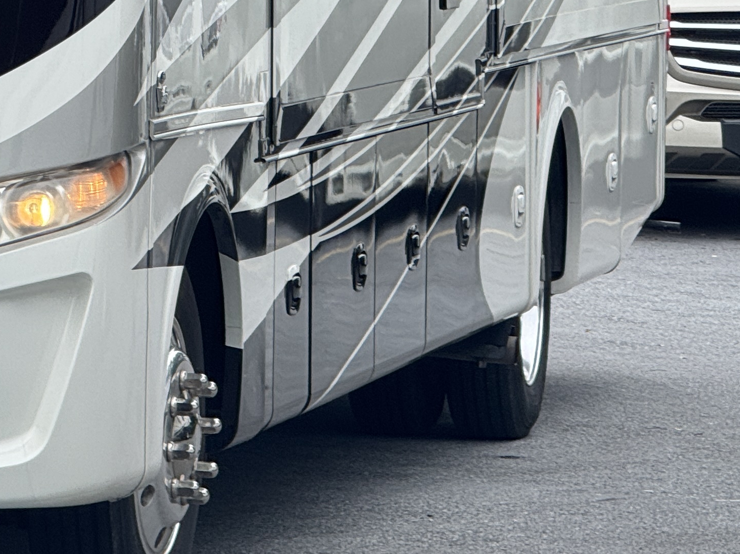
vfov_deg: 4.4
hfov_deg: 5.9
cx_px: -121
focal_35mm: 334
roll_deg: -1.2
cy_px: -132
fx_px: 7138
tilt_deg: -1.8
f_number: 2.8
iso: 50
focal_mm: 15.66
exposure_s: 1/493
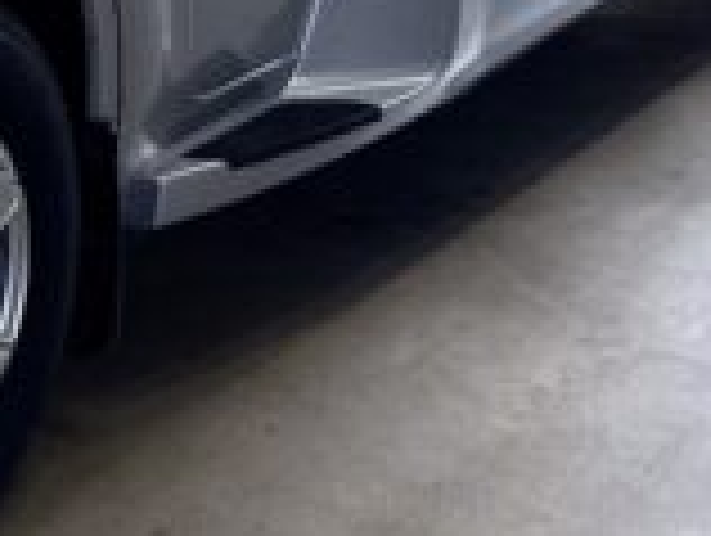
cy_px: -378
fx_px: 1872
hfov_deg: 19.6
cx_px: -243
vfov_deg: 14.6
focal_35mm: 91
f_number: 1.78
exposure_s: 1/100
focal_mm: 6.76
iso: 200
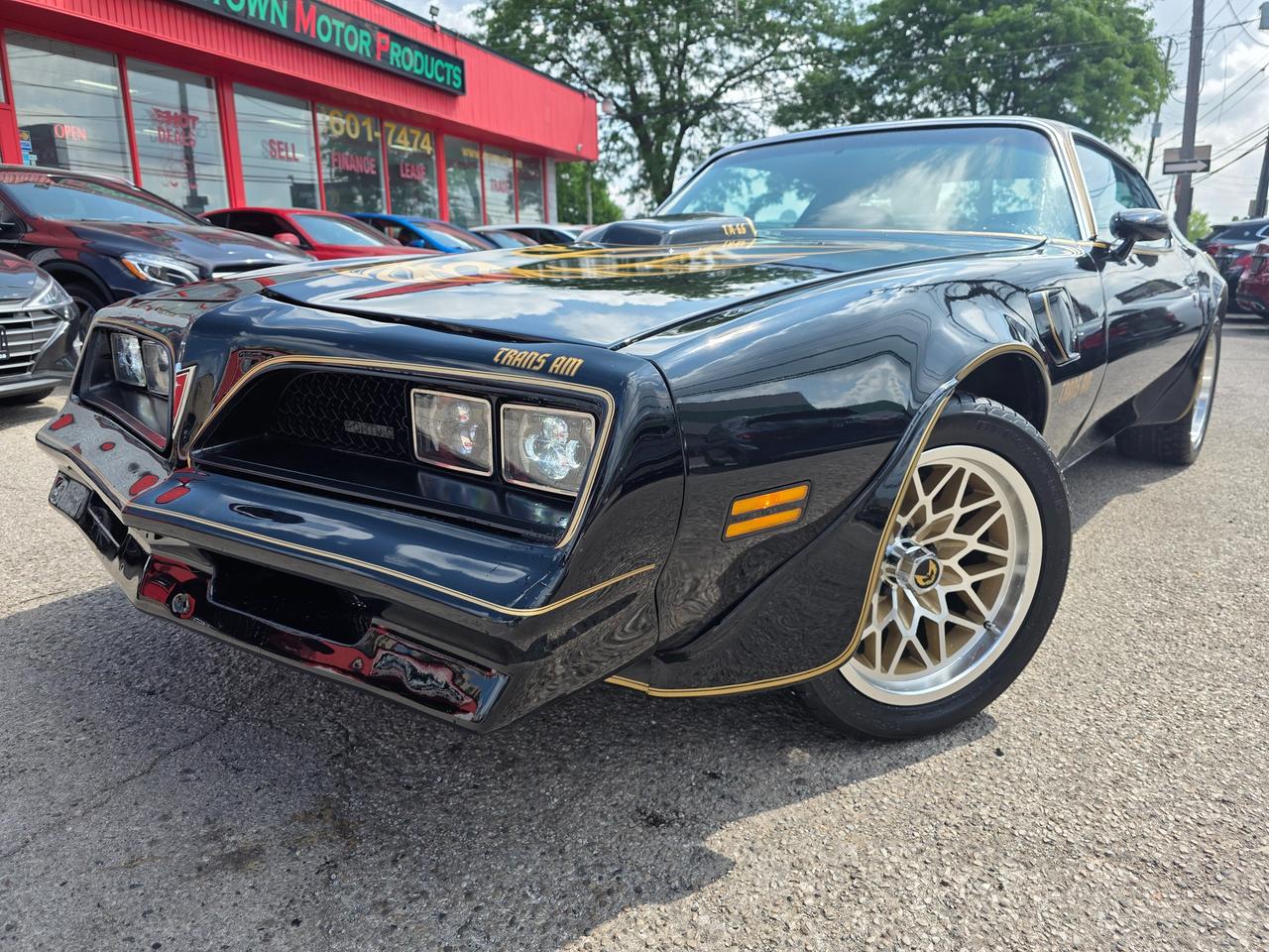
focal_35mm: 23
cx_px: 634
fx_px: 843
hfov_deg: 73.9
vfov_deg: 58.9
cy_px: 476
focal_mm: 6.3
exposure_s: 1/2890
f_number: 1.7
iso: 80
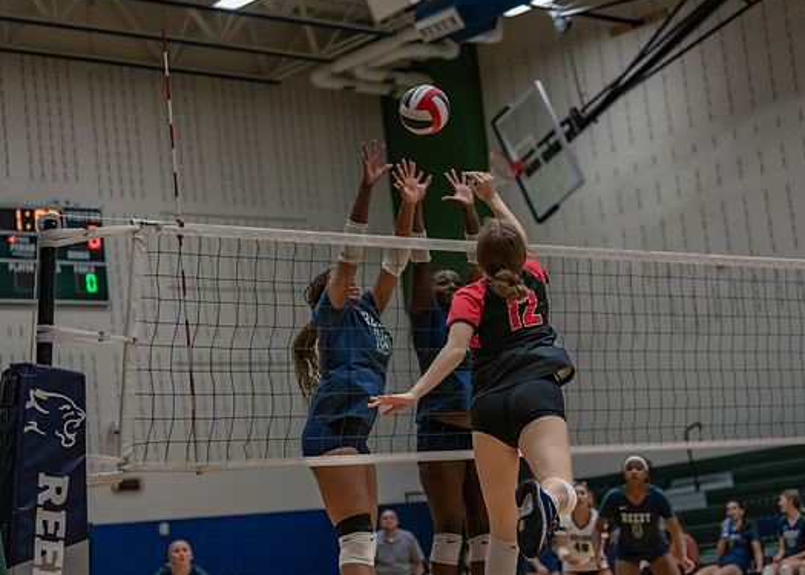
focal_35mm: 81
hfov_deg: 24.5
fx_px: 1852
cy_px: 310
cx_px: 396
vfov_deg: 17.6
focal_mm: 70
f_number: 2.8
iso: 2500
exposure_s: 1/1000
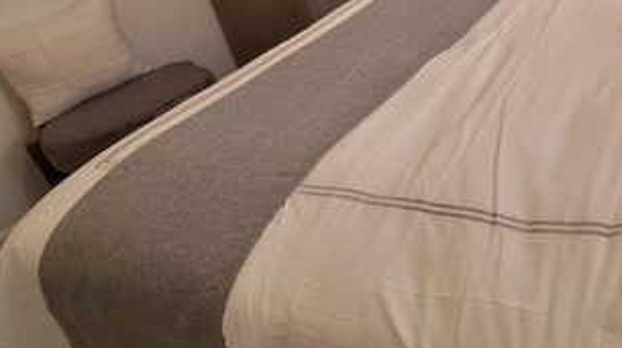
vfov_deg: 32.6
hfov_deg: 50.4
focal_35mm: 31
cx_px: 625
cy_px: -45
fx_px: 511
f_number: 2.2
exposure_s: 1/120
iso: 64
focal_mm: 1.74
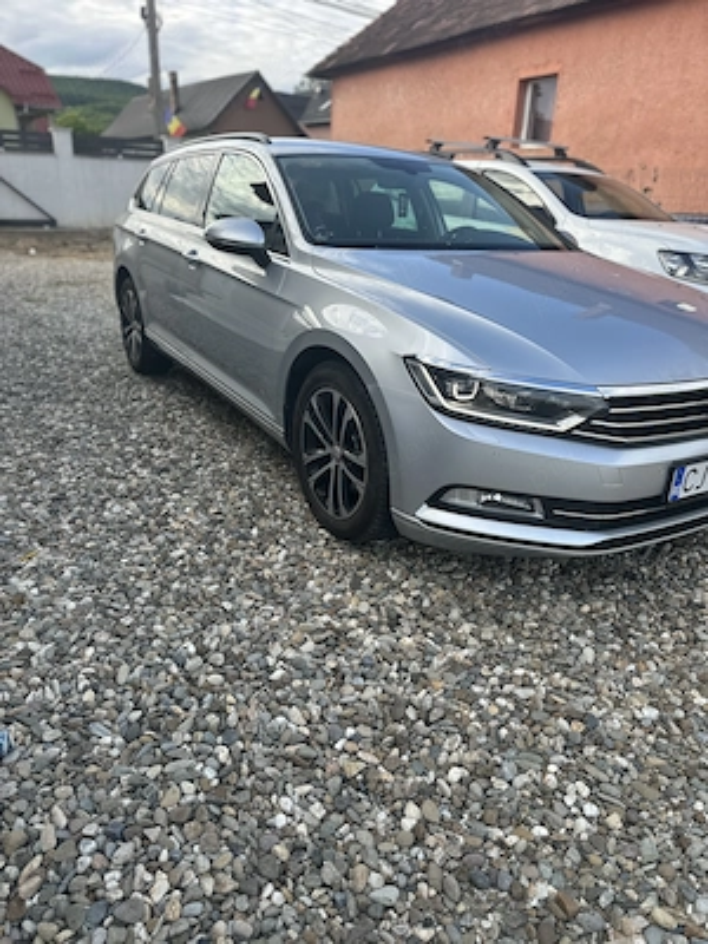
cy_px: 472
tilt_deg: -21.5
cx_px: 354
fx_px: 654
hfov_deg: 56.8
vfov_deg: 71.6
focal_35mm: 24
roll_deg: -2.6
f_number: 1.78
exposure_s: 1/734
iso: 80
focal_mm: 6.86
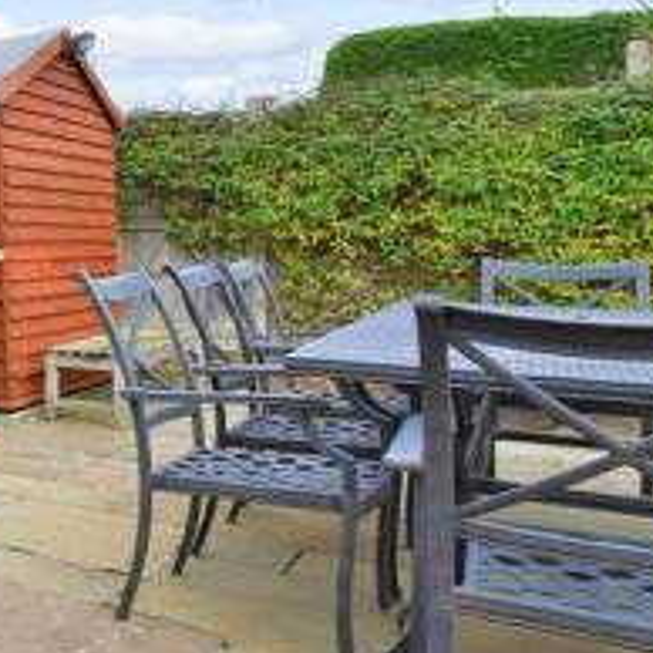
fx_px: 918
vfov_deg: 38.7
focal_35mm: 43
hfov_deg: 26.8
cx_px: -347
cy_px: 217
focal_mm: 10
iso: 400
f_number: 11
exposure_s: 1/80
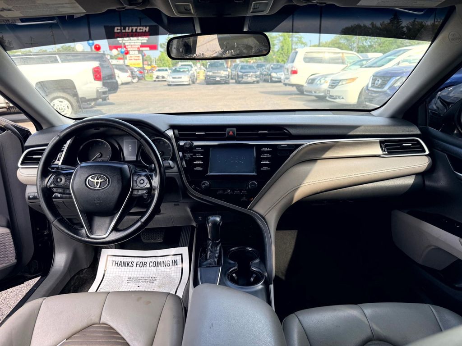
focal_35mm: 24
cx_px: 231
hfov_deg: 71.6
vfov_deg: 56.8
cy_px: 173
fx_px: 320
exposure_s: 1/796
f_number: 1.78
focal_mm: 6.76
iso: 100
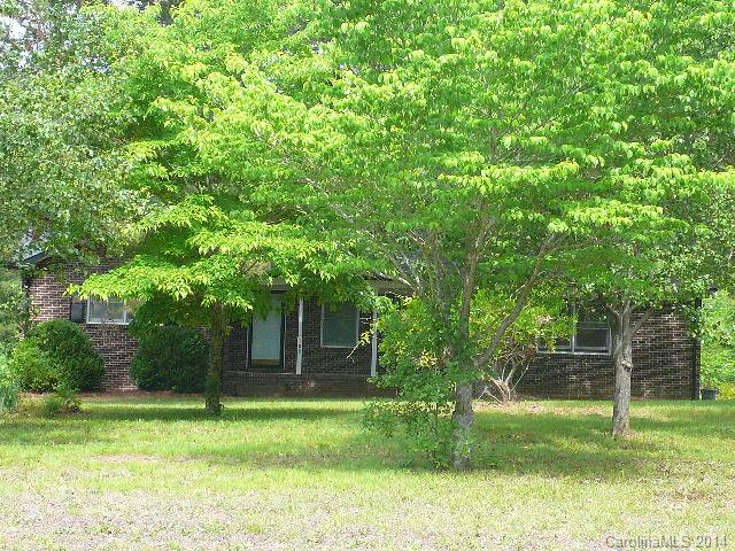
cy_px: 276
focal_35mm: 102
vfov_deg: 14.5
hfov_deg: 19.3
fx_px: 2166
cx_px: 368
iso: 100
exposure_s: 1/125
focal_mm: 11.2
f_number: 4.3
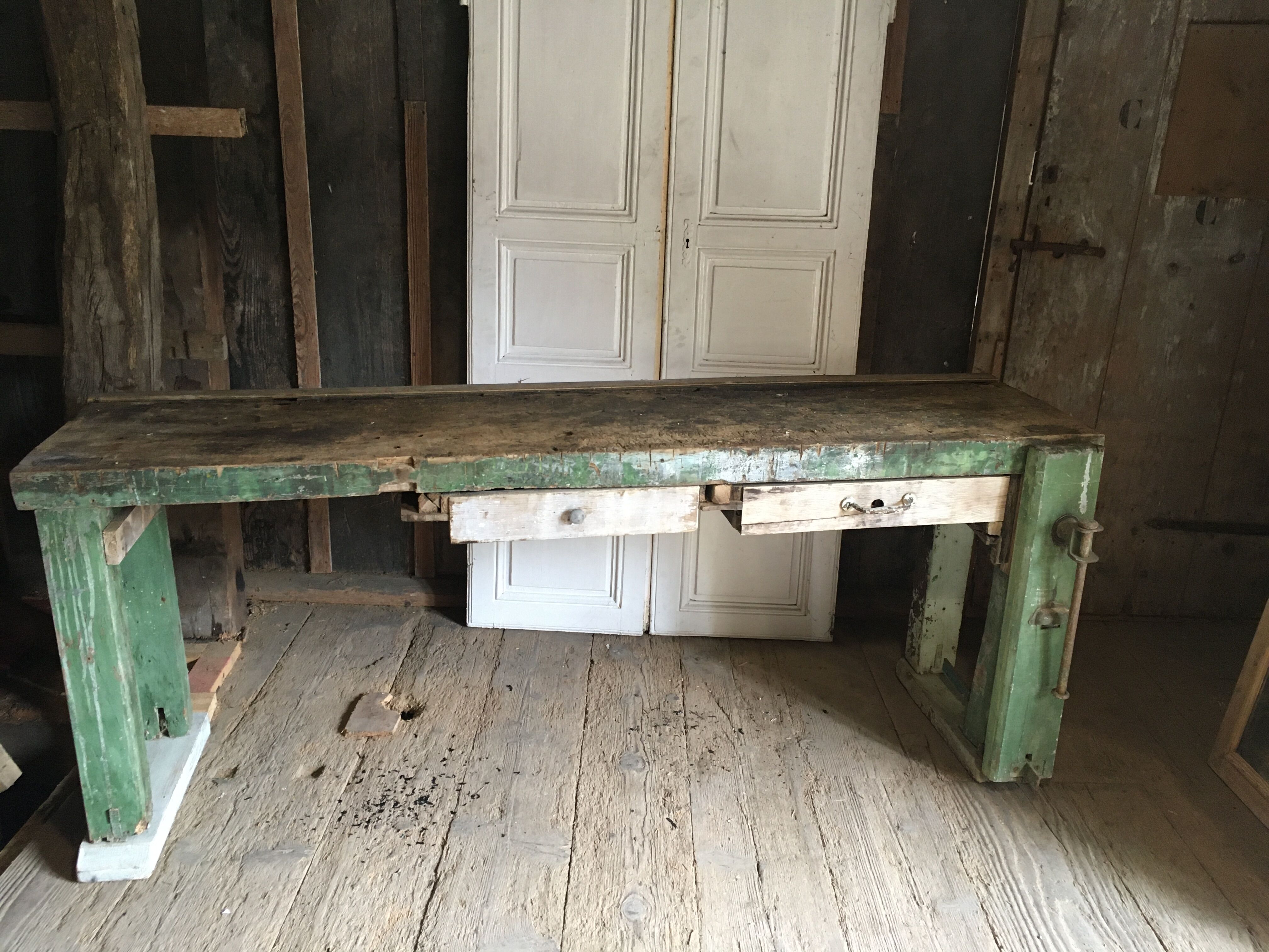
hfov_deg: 61.7
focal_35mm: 29
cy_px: 476
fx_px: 1063
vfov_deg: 48.2
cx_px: 634
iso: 160
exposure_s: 1/33
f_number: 2.2
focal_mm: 4.15
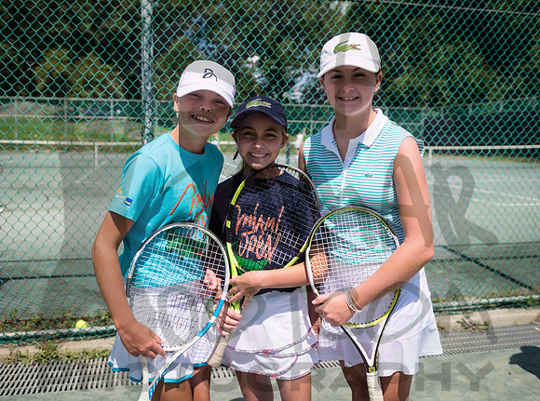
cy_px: 186
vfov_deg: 39.6
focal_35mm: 36
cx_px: 265
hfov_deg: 51.7
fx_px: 557
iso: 200
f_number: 4
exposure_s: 1/3200
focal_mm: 31
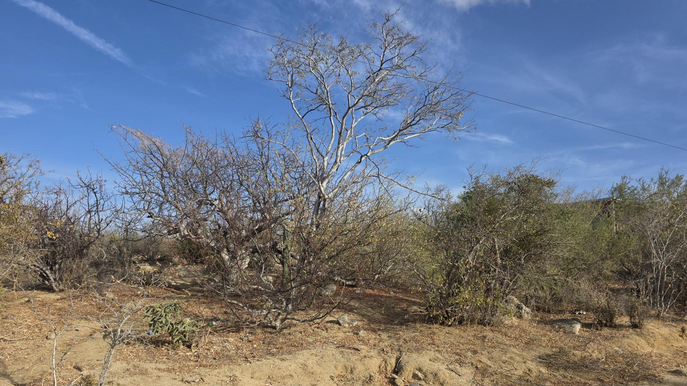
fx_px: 474
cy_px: 244
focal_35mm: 26
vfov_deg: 44.0
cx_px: 347
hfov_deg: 71.9
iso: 80
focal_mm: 6.3
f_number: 1.7
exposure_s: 1/5778
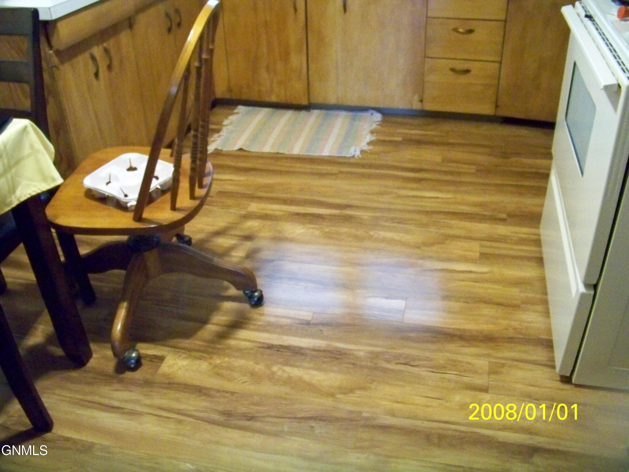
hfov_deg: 55.4
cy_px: 236
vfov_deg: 42.9
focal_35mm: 33
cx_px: 314
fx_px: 600
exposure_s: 1/30
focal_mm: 5.85
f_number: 2.8
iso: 1250
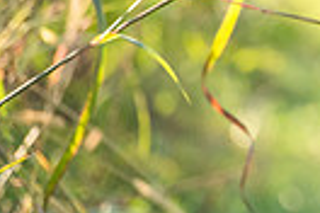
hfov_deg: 2.3
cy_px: -84
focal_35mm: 876
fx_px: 7786
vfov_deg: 1.6
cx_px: 536
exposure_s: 1/2000
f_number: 3.5
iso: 400
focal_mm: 200
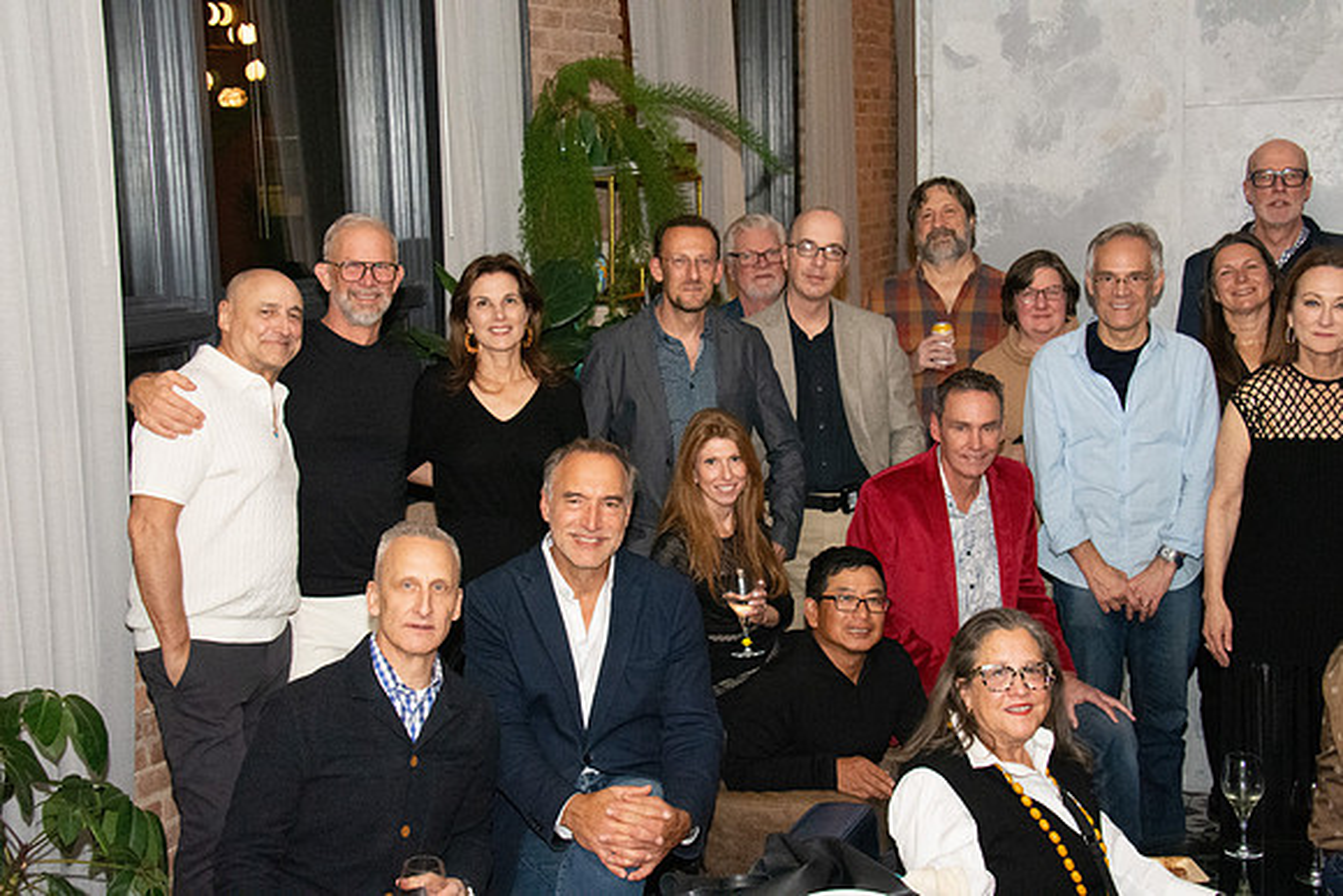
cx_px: 672
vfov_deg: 23.8
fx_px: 2127
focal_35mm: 57
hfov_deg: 35.0
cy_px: 448
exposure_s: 1/125
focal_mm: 38
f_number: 9
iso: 5000
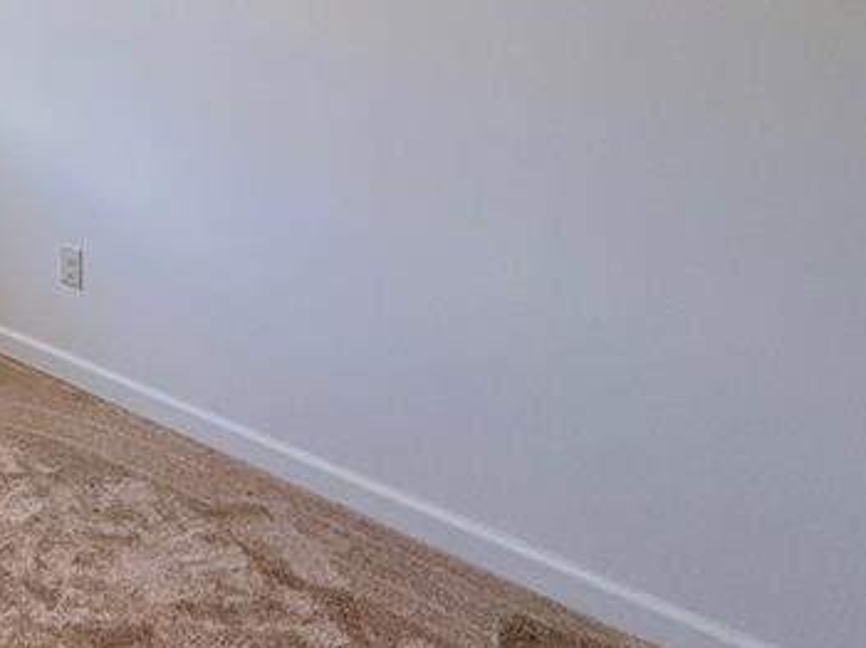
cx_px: -304
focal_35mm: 41
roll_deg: +0.9
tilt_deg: -0.8
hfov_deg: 32.3
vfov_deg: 31.3
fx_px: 1025
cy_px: -59
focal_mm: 2.22
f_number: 2.2
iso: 160
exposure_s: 1/120
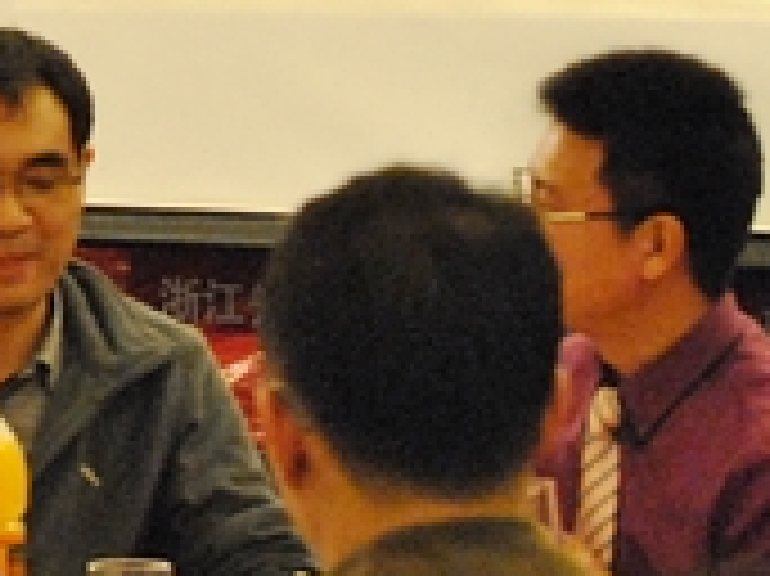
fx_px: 6195
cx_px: -464
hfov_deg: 7.0
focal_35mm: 279
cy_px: -176
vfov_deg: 5.3
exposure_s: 1/30
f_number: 6.3
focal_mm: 55
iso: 1600
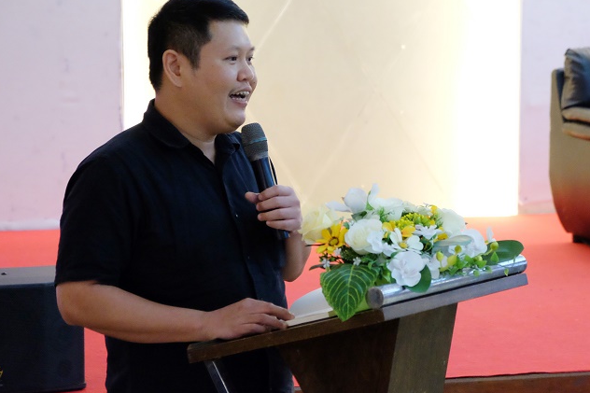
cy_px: 180
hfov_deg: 19.5
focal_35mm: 105
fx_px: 1720
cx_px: 309
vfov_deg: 13.0
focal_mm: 55
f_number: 4
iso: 5000
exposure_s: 1/80
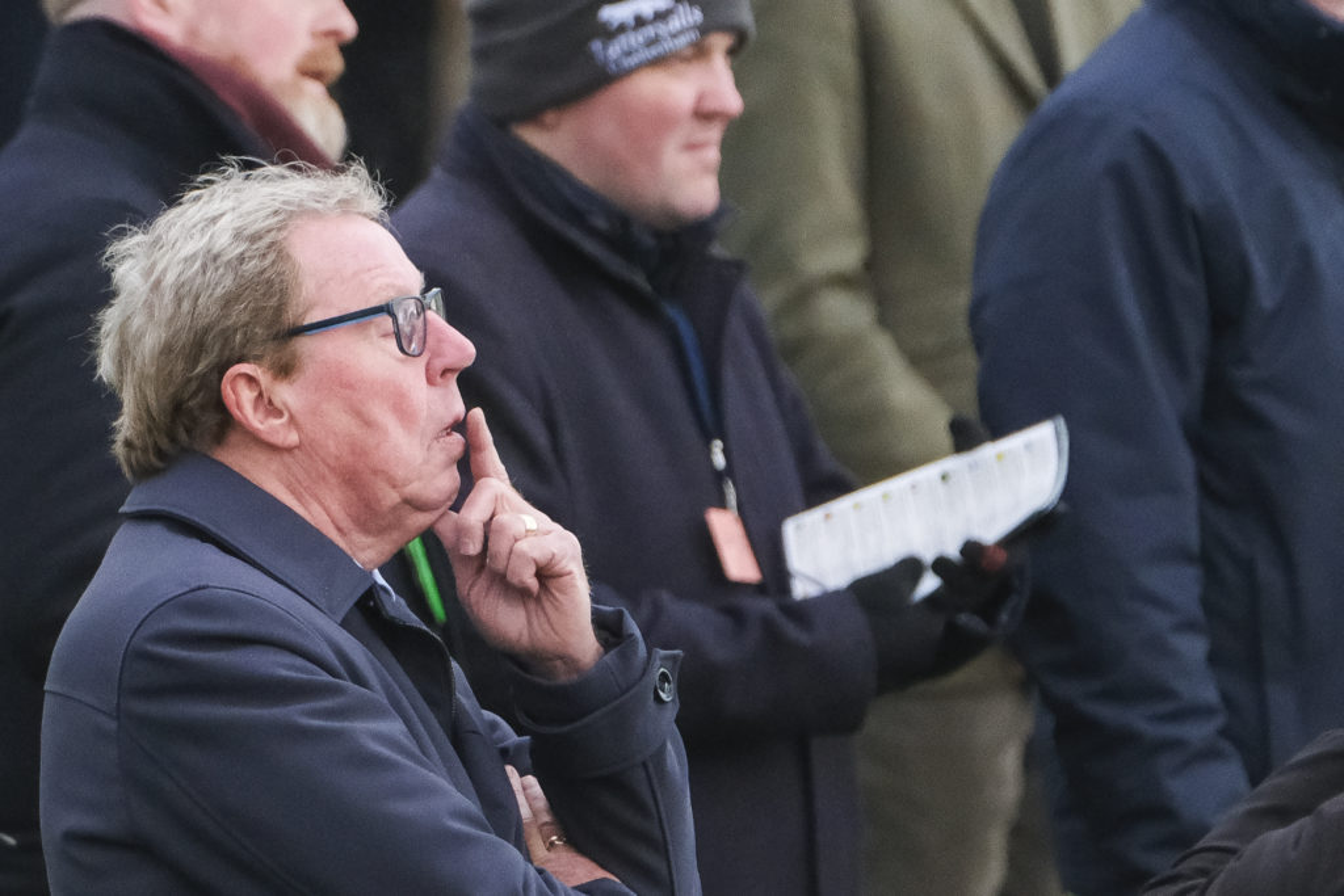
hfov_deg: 2.7
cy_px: 448
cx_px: 672
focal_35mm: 750
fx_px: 28002
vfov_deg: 1.8
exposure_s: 1/500
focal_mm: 500
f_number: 5.6
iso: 4000
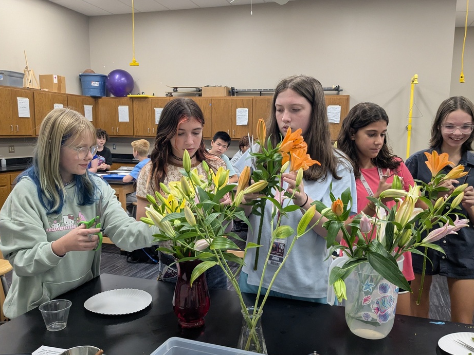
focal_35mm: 30
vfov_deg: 46.7
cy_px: 194
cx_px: 250
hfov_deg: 59.9
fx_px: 411
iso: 268
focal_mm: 4.38
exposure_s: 1/120
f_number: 1.73
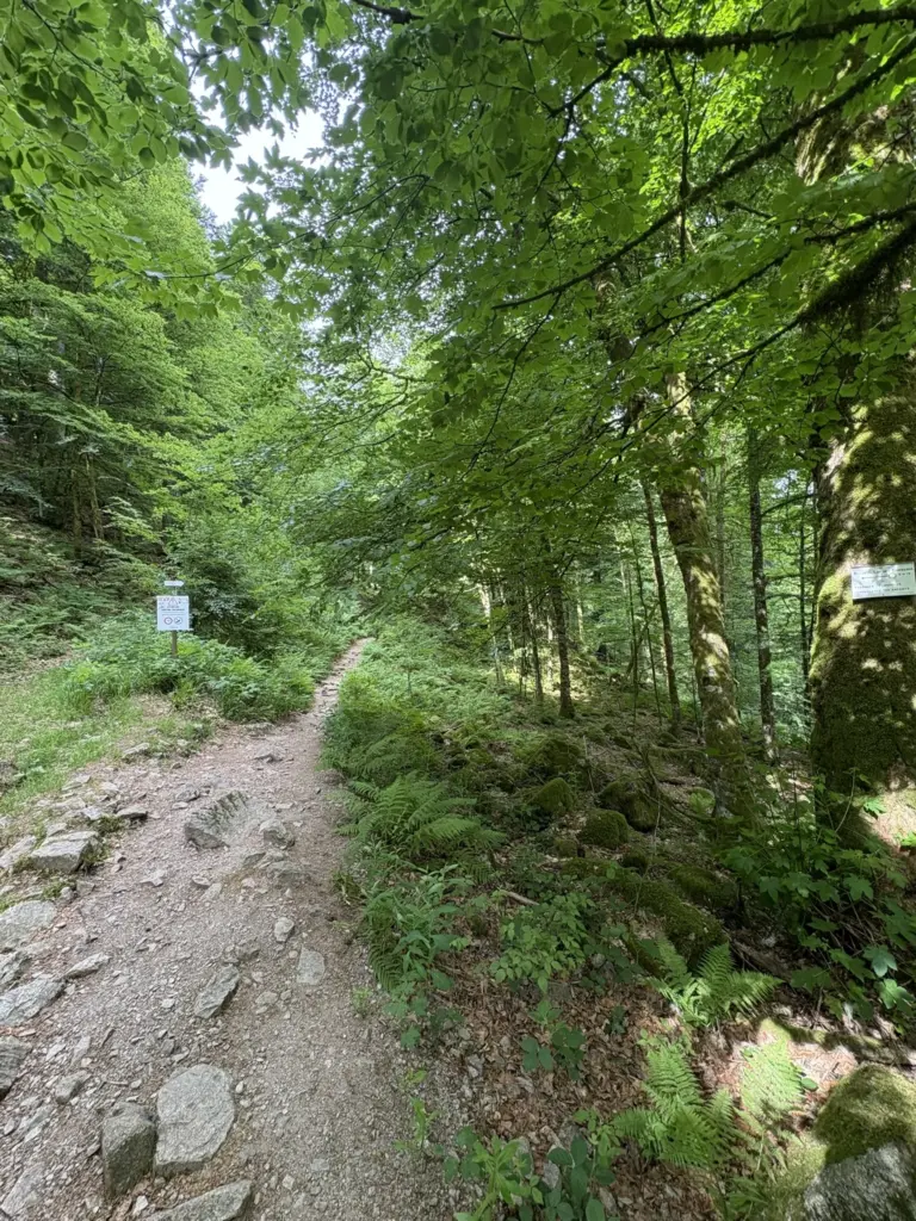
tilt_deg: +3.9
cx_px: 458
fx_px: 494
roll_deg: +5.3
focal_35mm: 14
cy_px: 610
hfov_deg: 85.7
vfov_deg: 102.1
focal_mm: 2.22
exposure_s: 1/105
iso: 125
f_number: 2.2
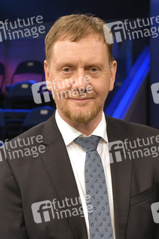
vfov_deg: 36.3
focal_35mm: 55
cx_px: 80
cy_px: 120
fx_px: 365
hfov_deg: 24.6
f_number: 5.6
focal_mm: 55
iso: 2000
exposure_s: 1/200
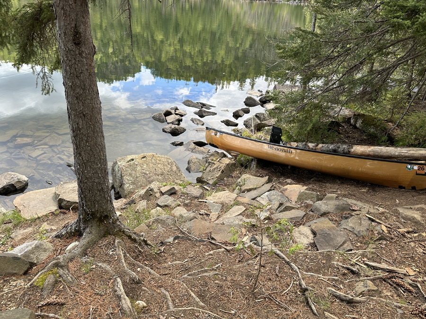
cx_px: 213
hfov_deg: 71.6
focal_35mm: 24
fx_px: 295
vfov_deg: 56.8
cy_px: 160
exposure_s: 1/685
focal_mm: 6.86
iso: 80
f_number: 1.78
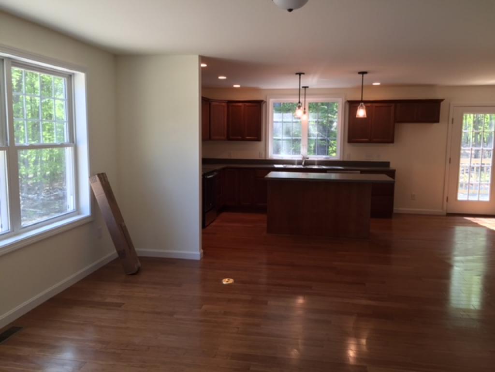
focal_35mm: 29
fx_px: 415
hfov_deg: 61.7
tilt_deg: -7.0
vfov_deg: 48.2
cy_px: 186
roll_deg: -1.1
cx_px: 248
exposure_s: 1/40
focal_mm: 4.15
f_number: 2.2
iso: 40
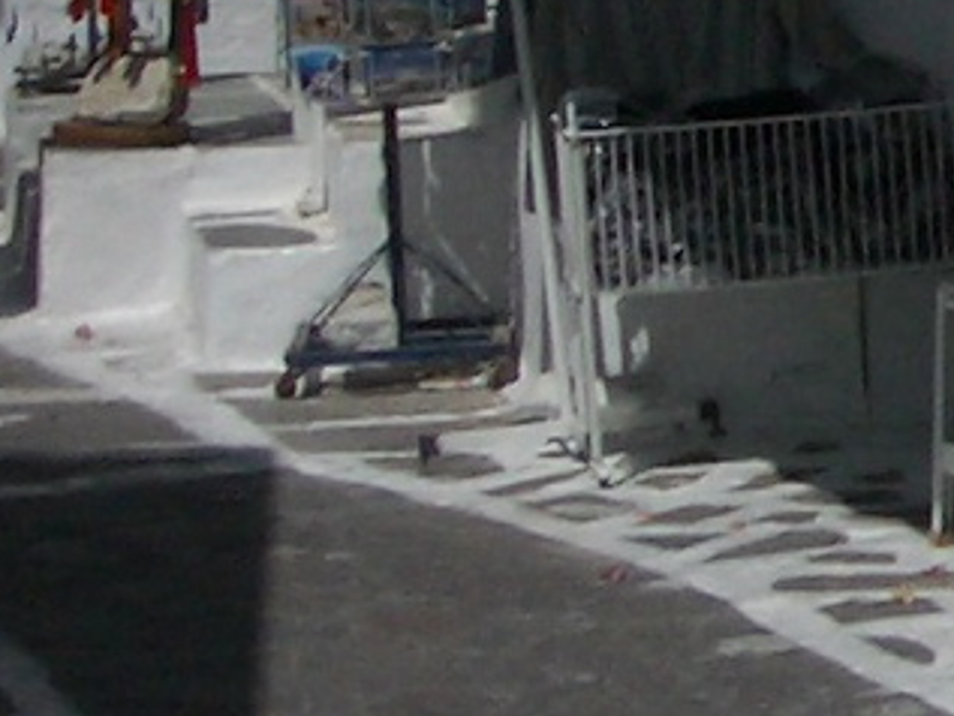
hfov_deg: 8.4
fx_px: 6231
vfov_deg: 6.5
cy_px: -307
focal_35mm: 226
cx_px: 1836
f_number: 4.3
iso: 50
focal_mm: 5.8
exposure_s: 1/2000
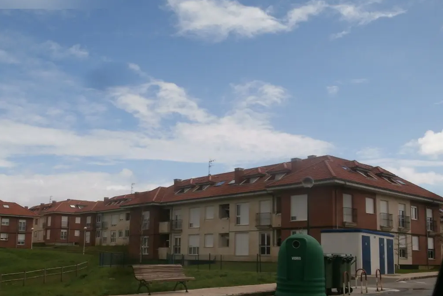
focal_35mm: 40
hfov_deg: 48.5
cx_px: 219
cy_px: 164
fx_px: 492
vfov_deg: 33.4
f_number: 3.9
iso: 100
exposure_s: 1/1250
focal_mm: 6.67
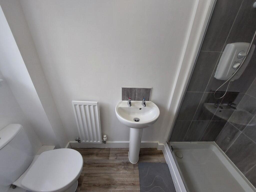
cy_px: 96
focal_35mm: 13
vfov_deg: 89.9
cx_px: 128
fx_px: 96
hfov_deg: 106.2
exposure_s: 1/50
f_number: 2.2
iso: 64
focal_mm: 1.74
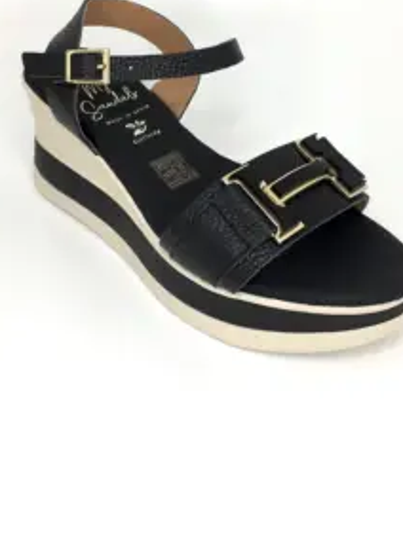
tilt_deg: -31.5
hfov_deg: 35.1
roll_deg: -0.7
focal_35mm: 41
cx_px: 221
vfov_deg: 44.9
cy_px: 163
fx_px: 637
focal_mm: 4.15
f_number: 2.2
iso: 25
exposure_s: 1/100
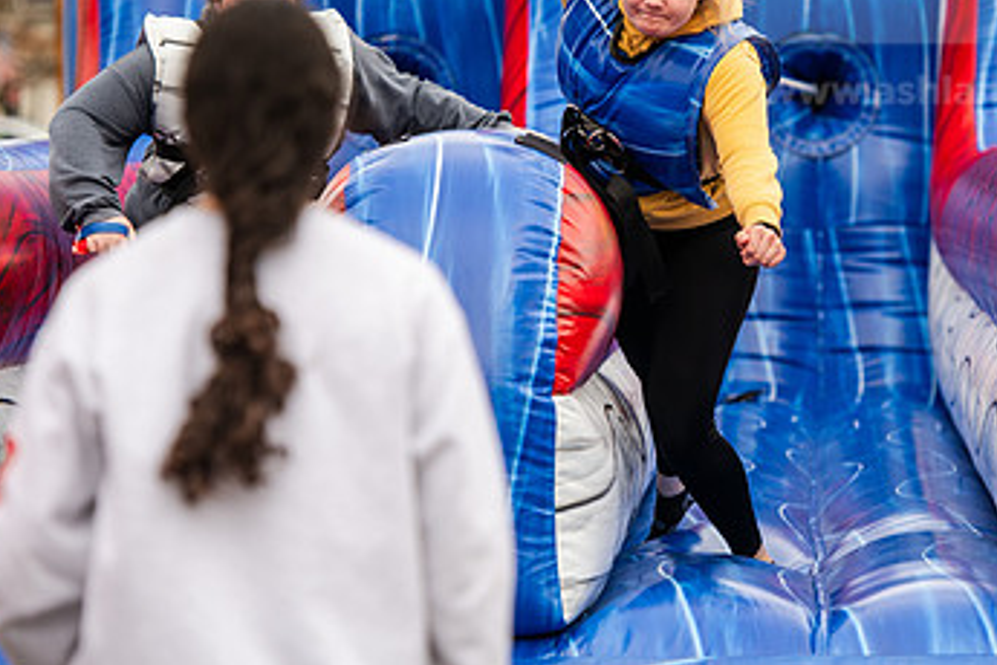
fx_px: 6757
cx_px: 633
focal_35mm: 244
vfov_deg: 5.6
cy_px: 152
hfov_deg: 8.4
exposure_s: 1/800
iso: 125
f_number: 3.5
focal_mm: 145
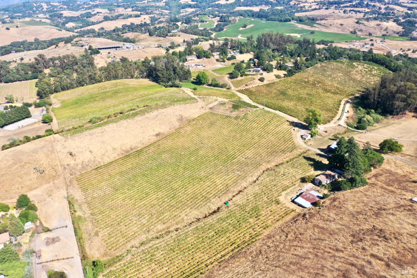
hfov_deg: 65.5
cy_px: 139
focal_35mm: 28
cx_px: 208
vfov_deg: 46.4
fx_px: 324
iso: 100
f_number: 5.6
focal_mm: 10.26
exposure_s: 1/320
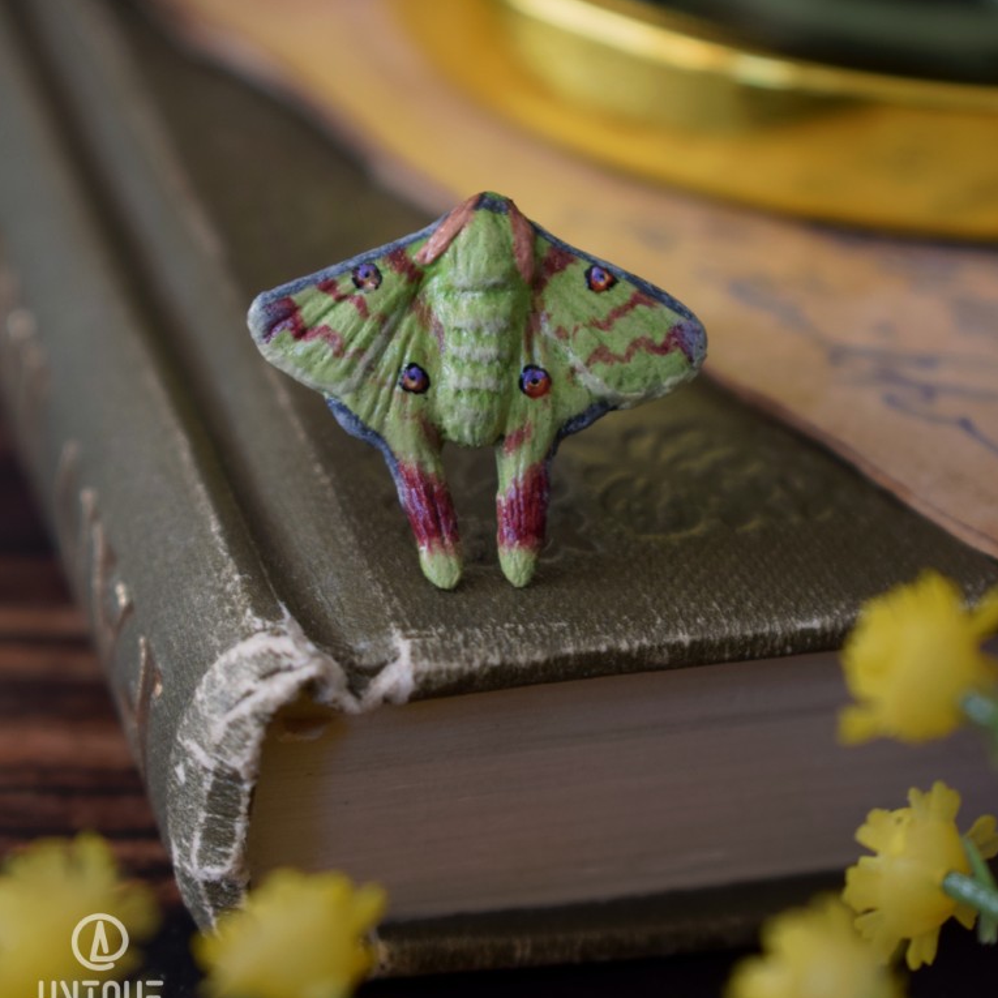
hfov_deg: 16.5
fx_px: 3446
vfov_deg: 16.5
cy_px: 389
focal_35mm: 106
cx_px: 500
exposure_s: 1/125
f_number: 5.6
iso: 400
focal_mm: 55
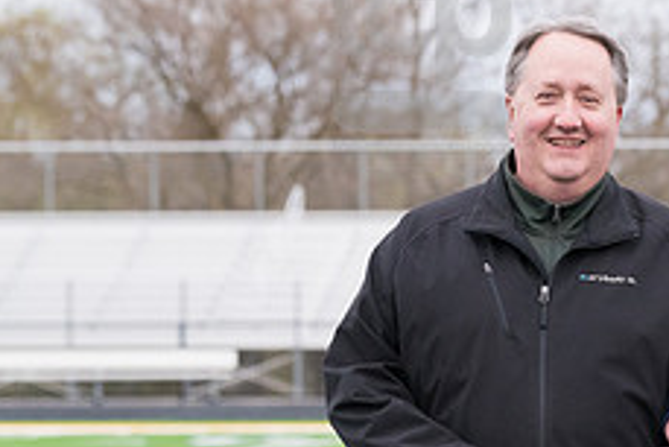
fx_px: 5597
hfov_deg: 6.8
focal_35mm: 301
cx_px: 870
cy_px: 383
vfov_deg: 4.6
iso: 1600
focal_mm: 105
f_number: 5
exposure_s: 1/2000
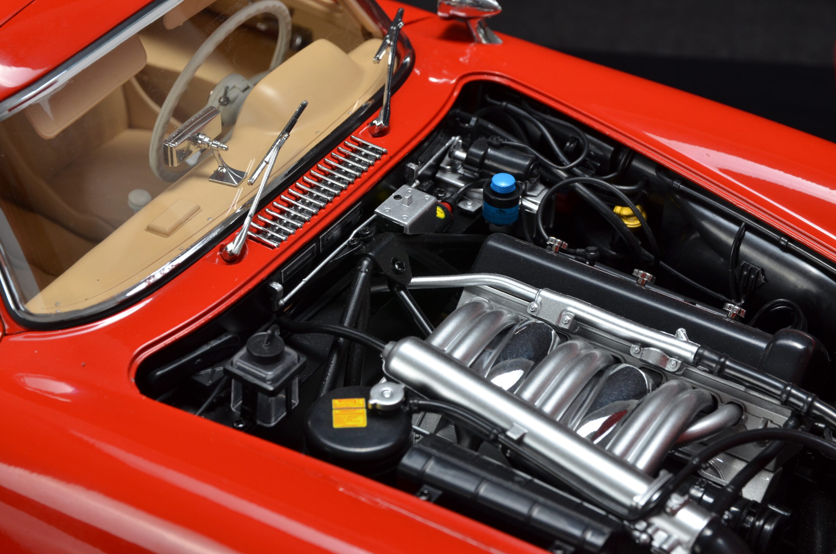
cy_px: 277
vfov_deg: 13.0
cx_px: 418
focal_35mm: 105
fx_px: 2433
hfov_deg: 19.5
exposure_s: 1/50
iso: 400
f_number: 9
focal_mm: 70
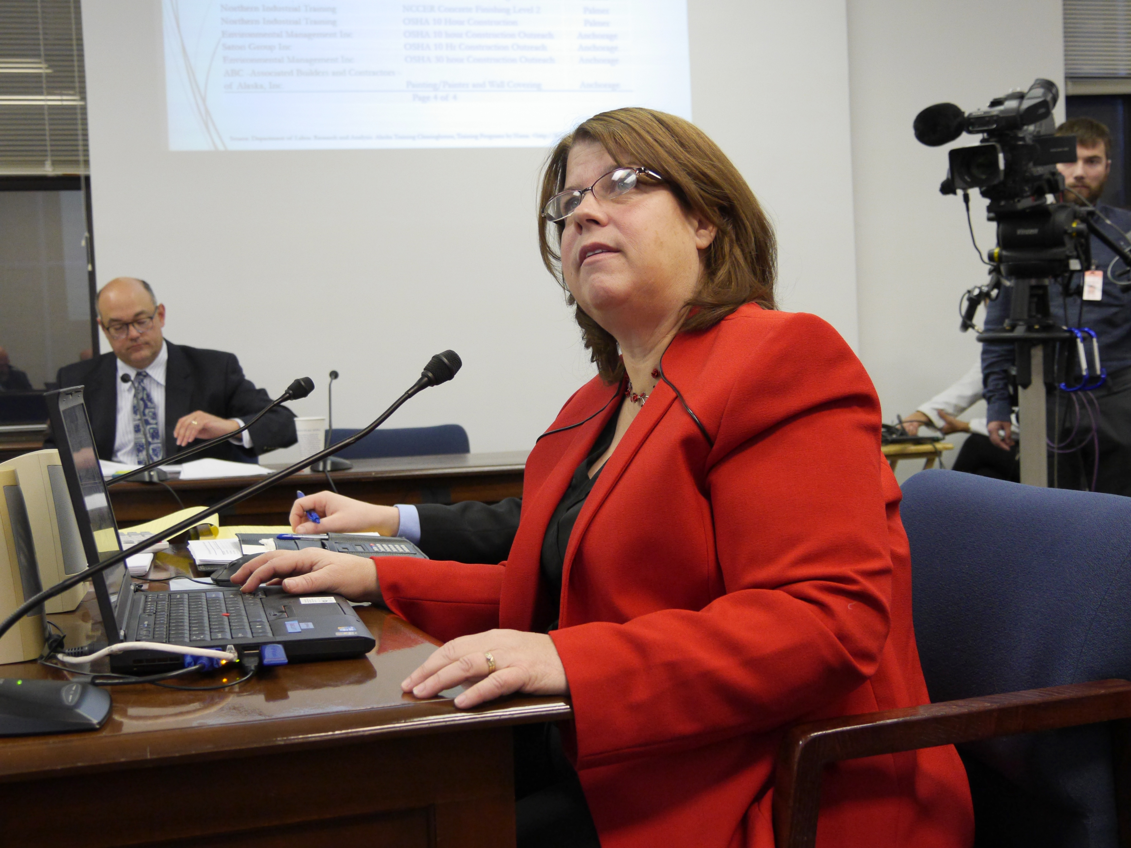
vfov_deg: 34.3
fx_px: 1372
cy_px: 424
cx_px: 566
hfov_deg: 44.8
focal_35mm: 42
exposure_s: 1/125
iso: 1600
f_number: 4
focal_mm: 21
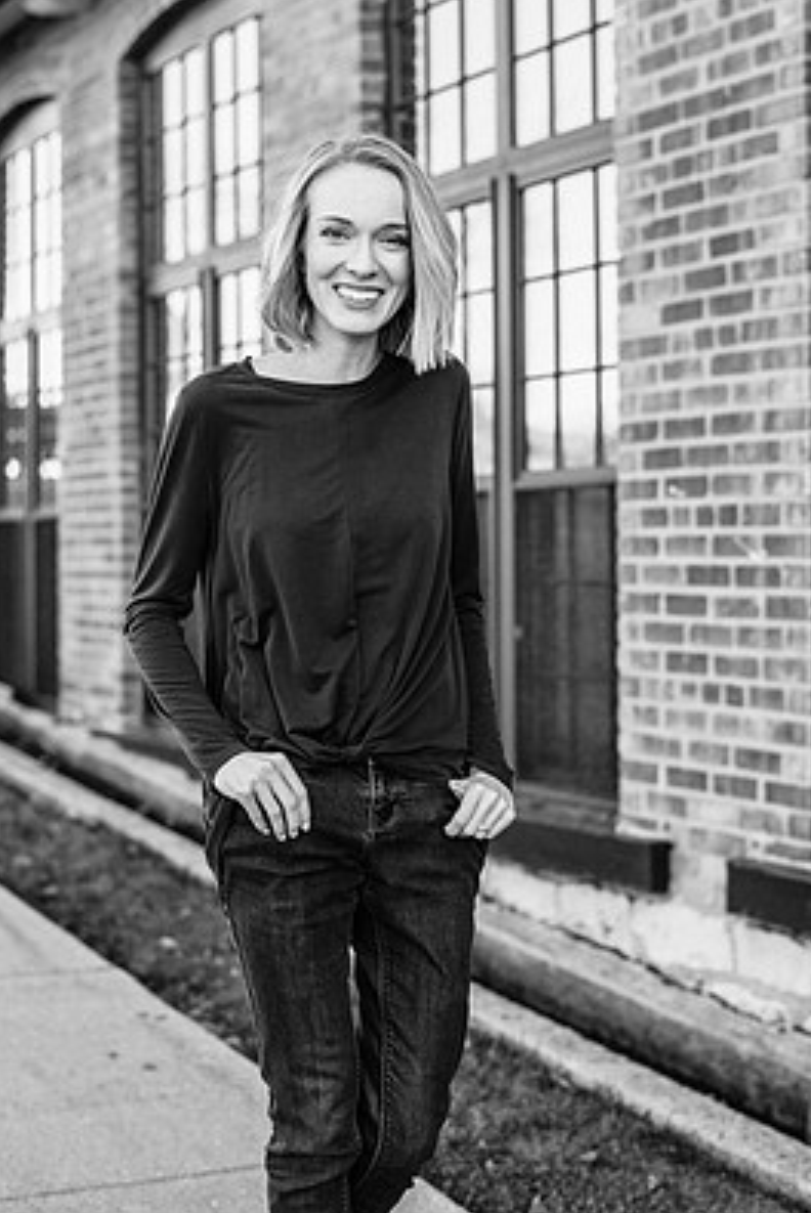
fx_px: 2226
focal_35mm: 66
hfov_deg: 20.6
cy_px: 547
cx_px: 372
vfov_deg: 30.5
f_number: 3.2
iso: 125
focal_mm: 58
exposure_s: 1/320
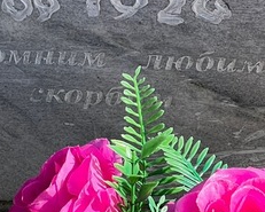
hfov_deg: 7.4
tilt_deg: -43.2
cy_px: -37
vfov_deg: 5.9
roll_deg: -0.4
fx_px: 2040
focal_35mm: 260
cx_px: 235
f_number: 2.8
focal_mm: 9
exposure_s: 1/352
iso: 32
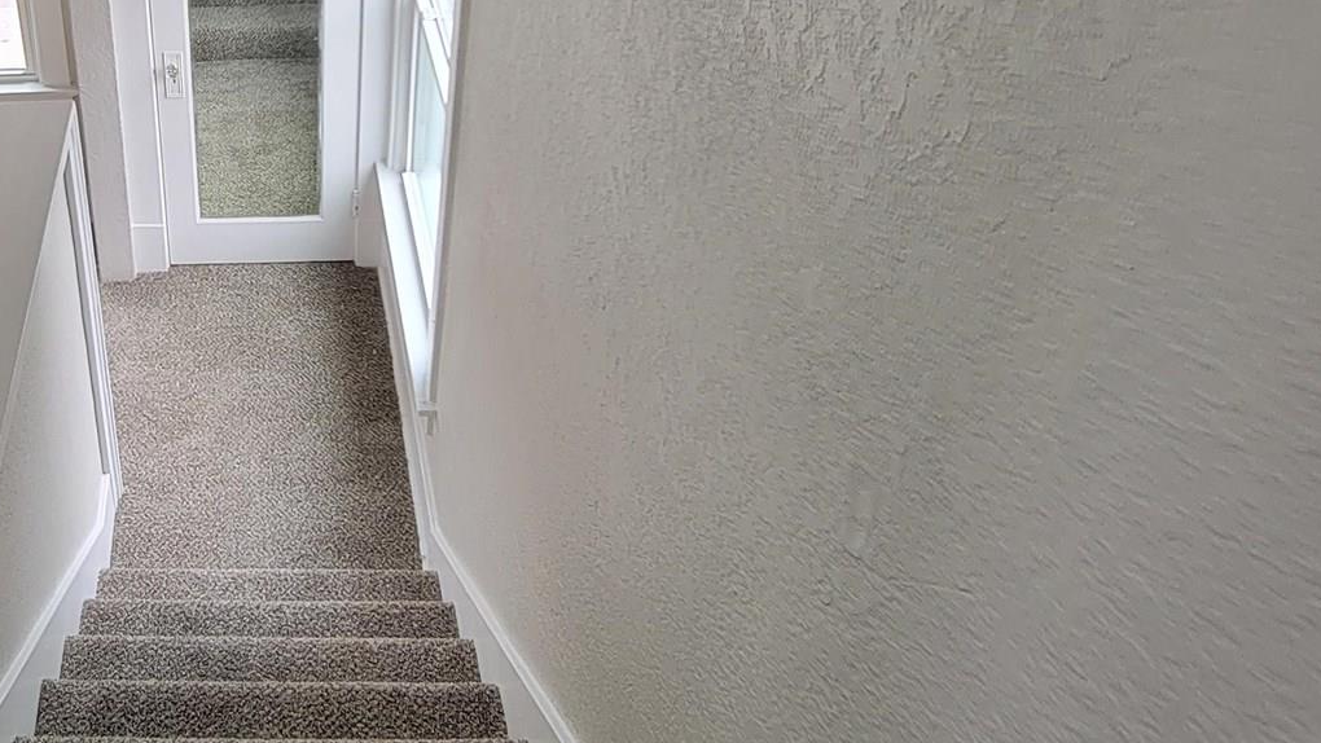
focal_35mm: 32
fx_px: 1121
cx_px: 228
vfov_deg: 35.4
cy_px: 142
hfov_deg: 55.8
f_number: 2.2
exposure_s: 1/60
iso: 100
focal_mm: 2.2
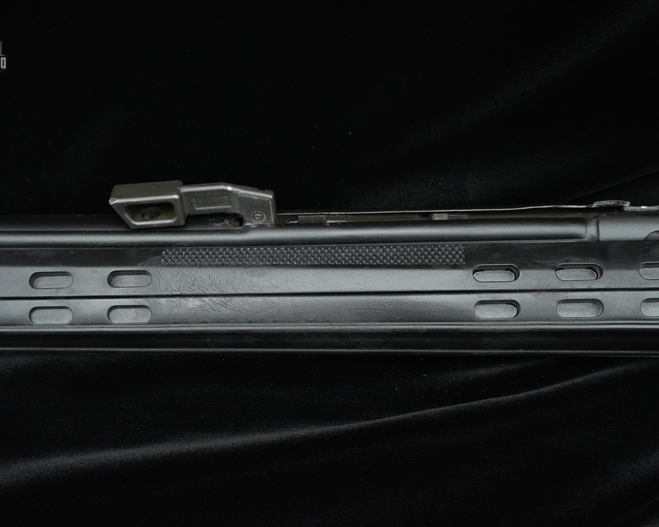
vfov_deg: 28.8
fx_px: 1025
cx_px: 294
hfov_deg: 35.6
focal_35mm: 53
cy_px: 263
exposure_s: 1/60
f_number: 6.3
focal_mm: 46.5
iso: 8000
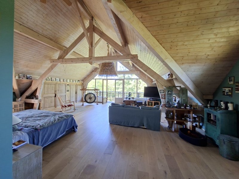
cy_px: 90
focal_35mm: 13
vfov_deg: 89.9
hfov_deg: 106.2
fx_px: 90
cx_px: 120
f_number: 2.2
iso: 160
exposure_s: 1/40
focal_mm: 1.74
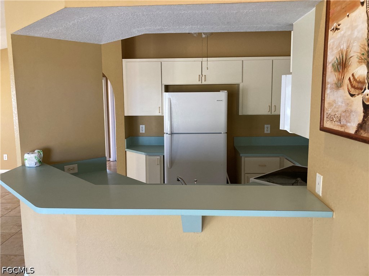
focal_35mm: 28
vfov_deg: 49.7
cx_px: 184
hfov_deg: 63.4
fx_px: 298
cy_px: 138
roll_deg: +0.0
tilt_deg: -8.4
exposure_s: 1/60
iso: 160
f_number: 1.8
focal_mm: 3.99
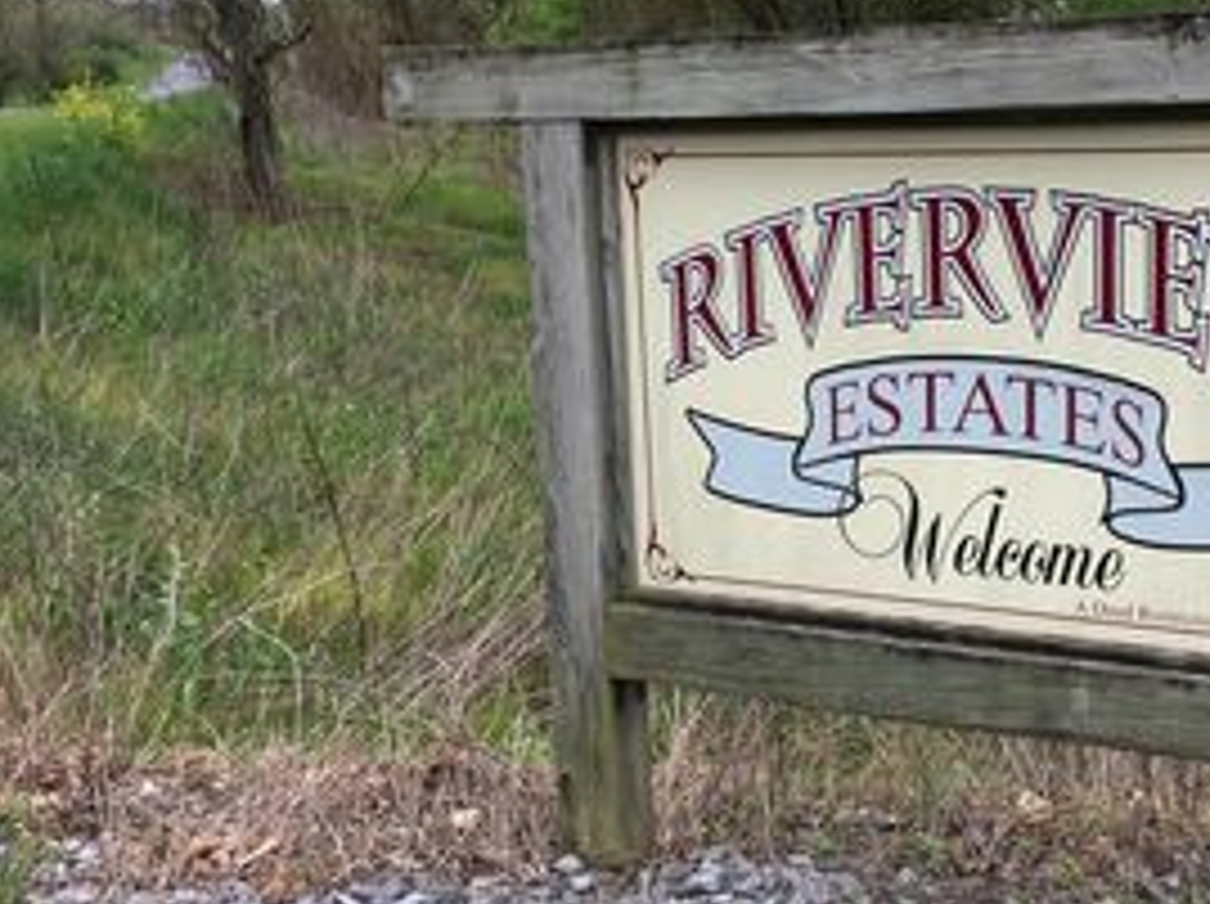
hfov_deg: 34.7
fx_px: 1885
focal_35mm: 54
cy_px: 456
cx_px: 936
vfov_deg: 27.0
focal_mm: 4.15
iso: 25
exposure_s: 1/120
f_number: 2.2
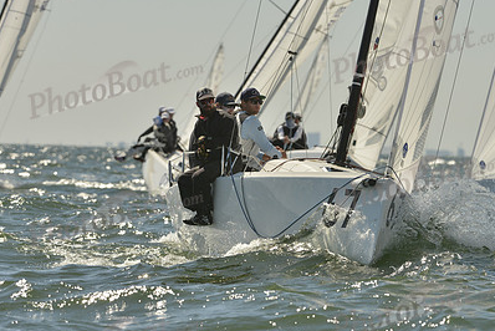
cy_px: 134
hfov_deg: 5.0
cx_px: 269
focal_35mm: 408
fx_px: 5614
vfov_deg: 3.4
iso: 280
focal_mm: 280
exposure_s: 1/1600
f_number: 7.1
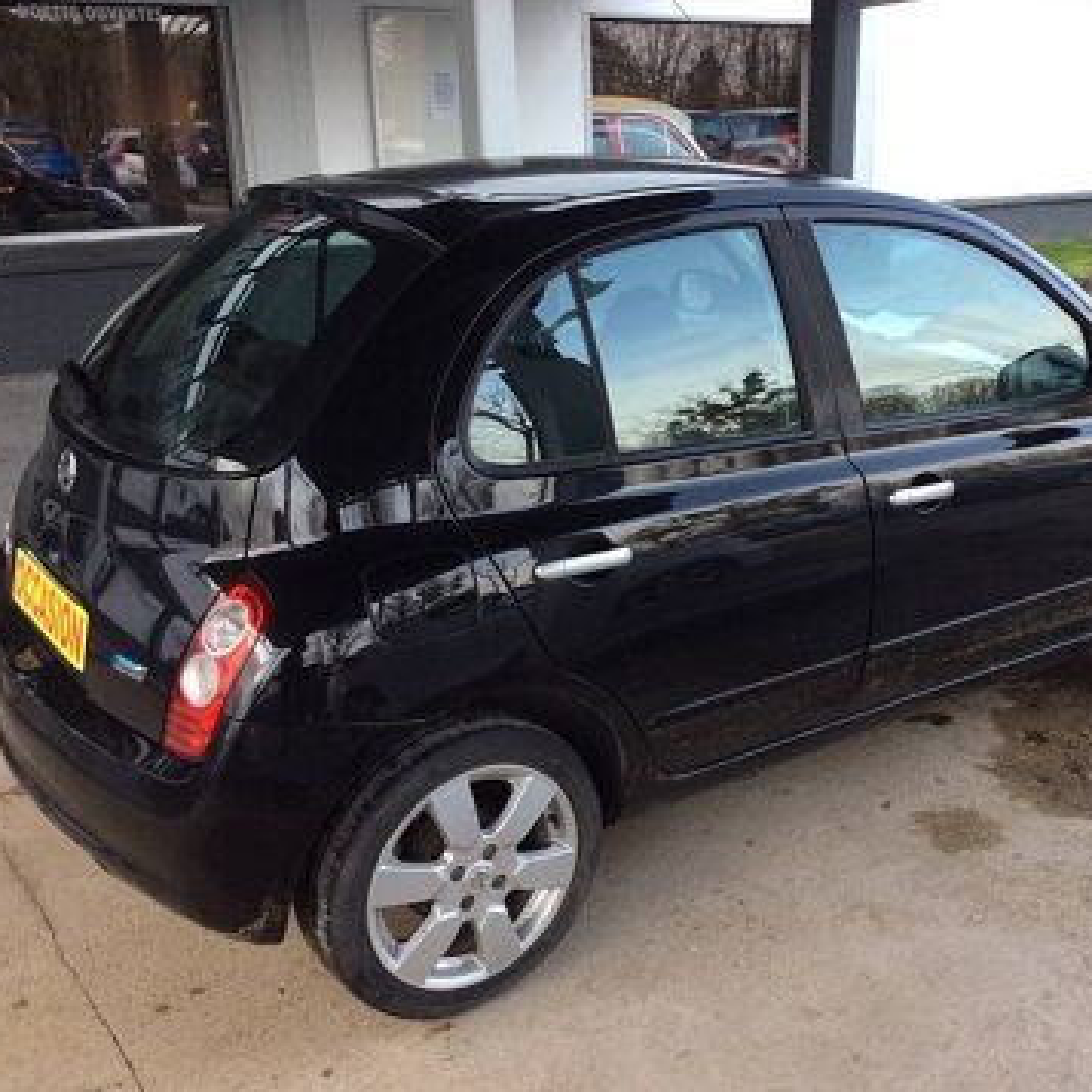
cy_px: 546
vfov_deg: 43.9
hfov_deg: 43.6
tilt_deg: -18.4
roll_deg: +3.7
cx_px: 670
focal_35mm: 38
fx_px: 1356
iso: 32
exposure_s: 1/113
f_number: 2.4
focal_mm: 3.3
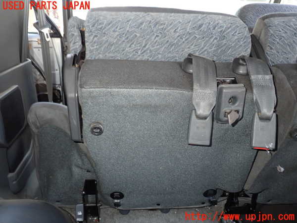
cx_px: 148
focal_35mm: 30
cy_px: 112
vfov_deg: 46.8
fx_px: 257
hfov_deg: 60.0
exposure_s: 1/30
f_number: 6.3
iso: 320
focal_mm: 5.4
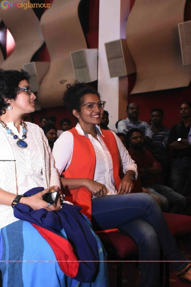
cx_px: 96
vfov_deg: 49.6
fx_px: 310
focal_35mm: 39
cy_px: 144
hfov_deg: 34.2
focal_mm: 26
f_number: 3.8
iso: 8000
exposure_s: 1/100
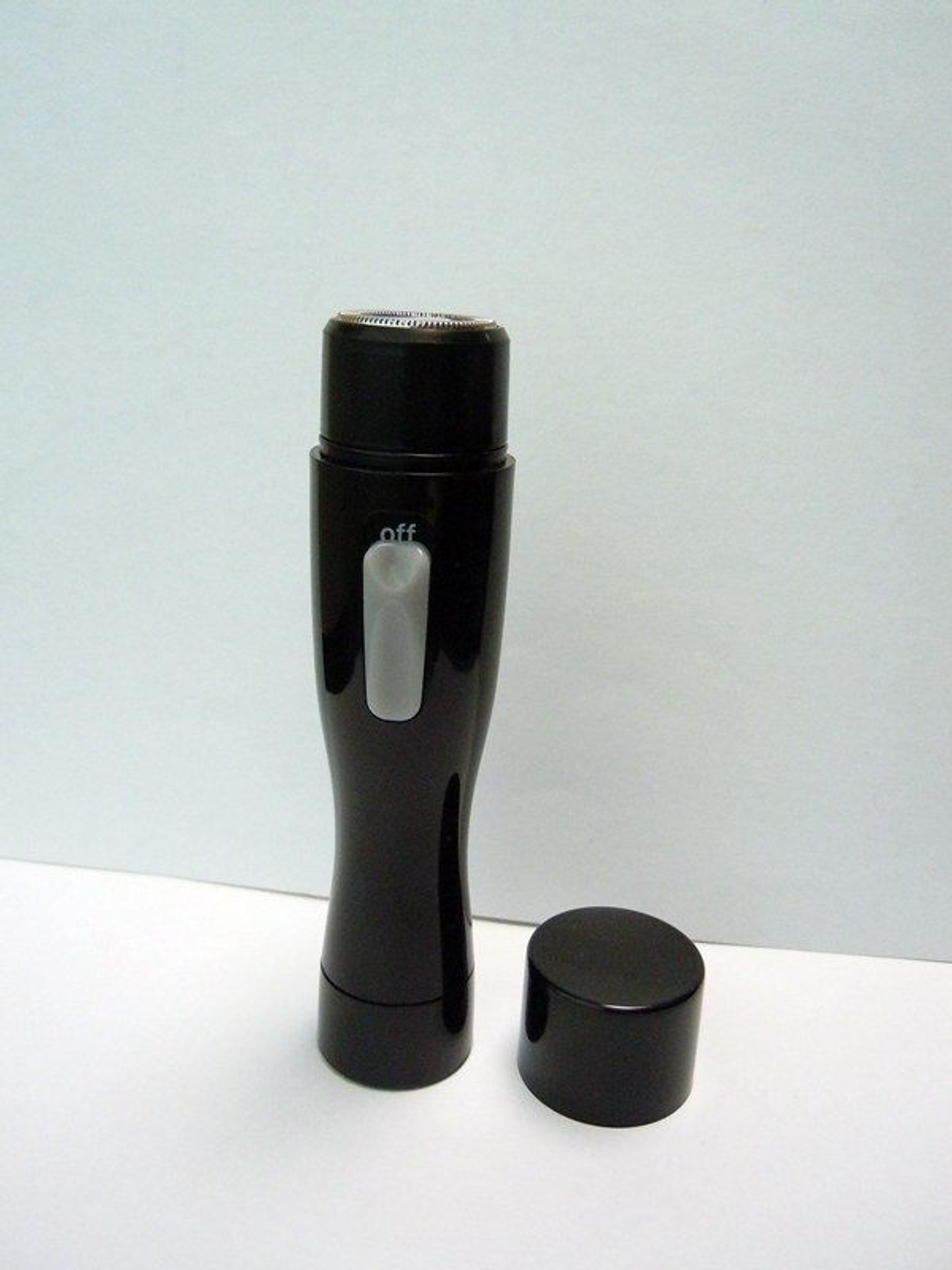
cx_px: 476
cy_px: 635
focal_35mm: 30
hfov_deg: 46.8
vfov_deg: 60.0
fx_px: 1100
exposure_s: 1/125
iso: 640
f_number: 3.5
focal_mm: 5.4
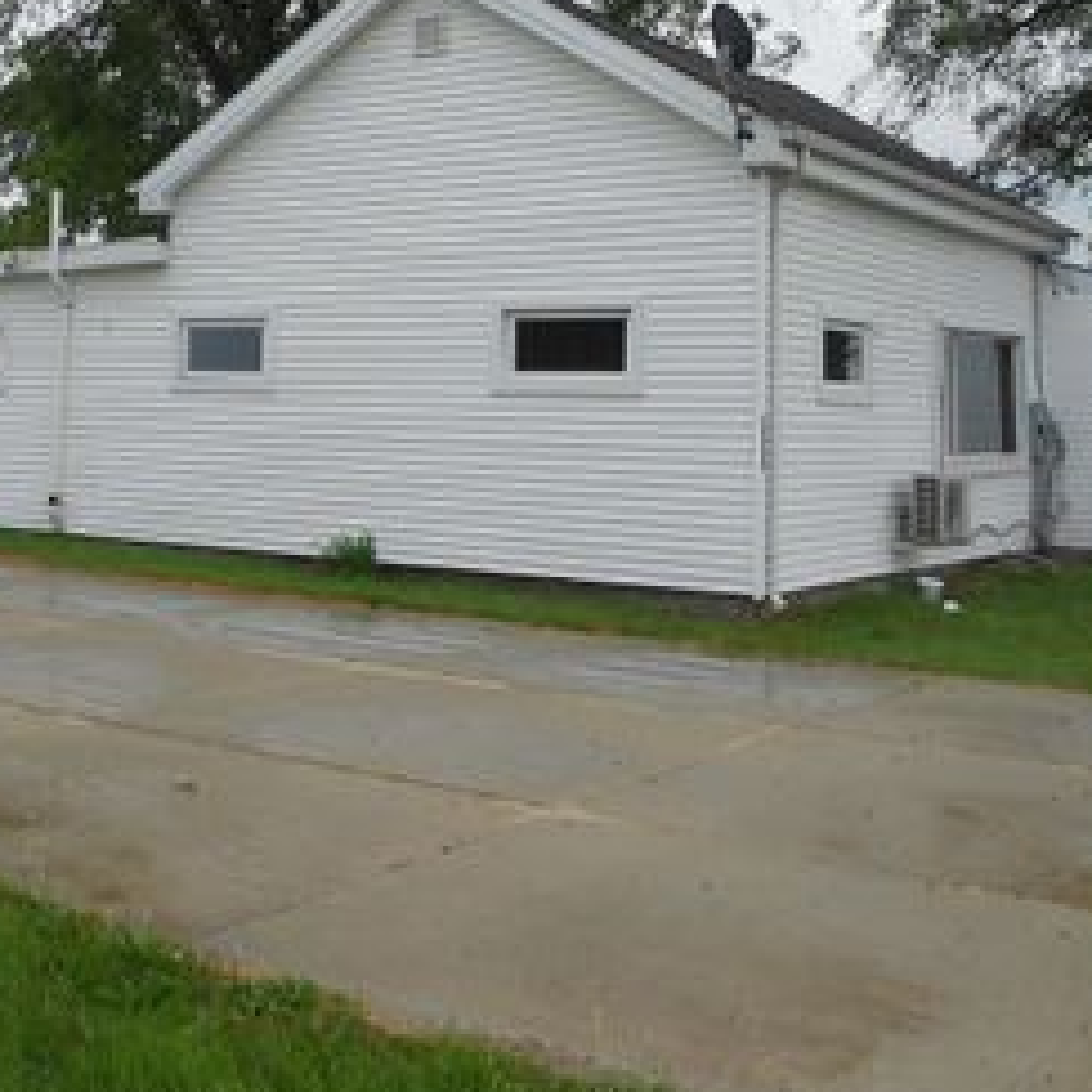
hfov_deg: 35.3
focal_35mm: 47
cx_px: 273
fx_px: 1677
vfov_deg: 35.5
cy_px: 316
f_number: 3.2
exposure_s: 1/1000
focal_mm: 4.6
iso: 80
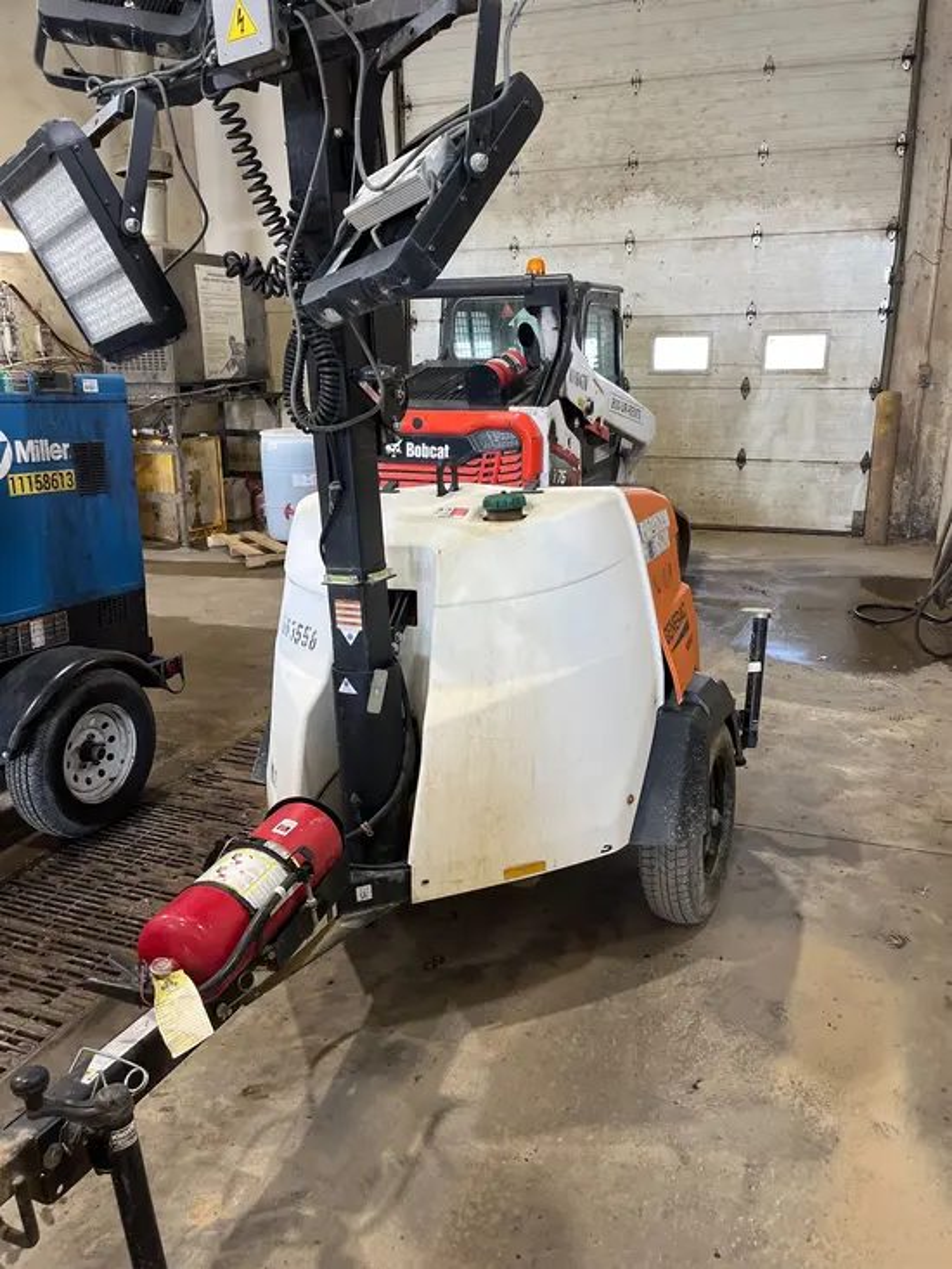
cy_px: 634
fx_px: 953
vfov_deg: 67.3
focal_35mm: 26
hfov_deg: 53.1
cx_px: 476
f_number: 1.6
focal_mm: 5.1
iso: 125
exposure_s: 1/120
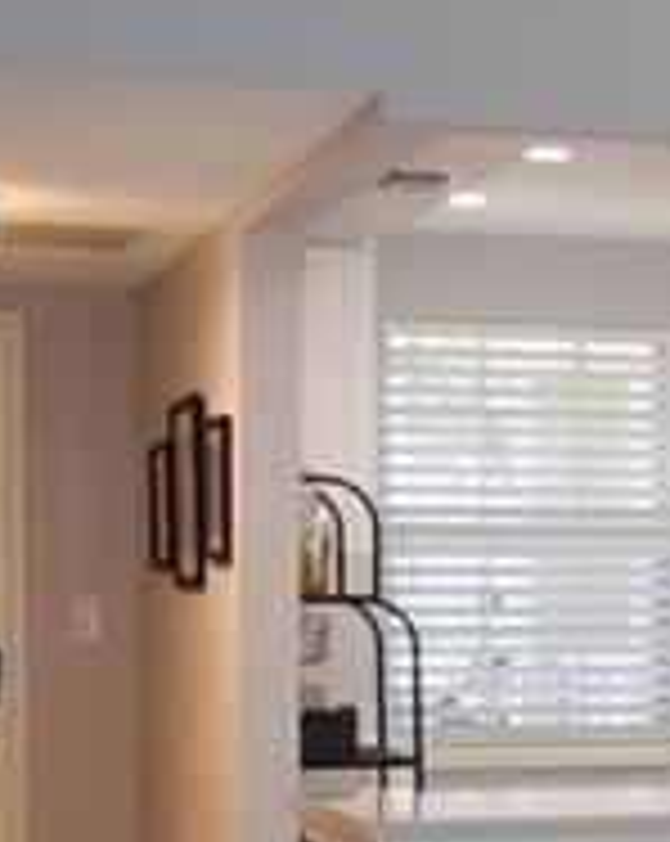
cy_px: 617
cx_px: 1565
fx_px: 3578
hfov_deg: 9.6
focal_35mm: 144
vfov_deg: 13.4
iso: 125
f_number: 1.8
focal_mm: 10.4
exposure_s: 1/60
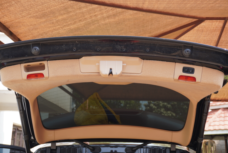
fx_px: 295
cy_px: 76
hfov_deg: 42.3
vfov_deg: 29.0
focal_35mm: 46
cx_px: 114
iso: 100
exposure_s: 1/125
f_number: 5
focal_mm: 31
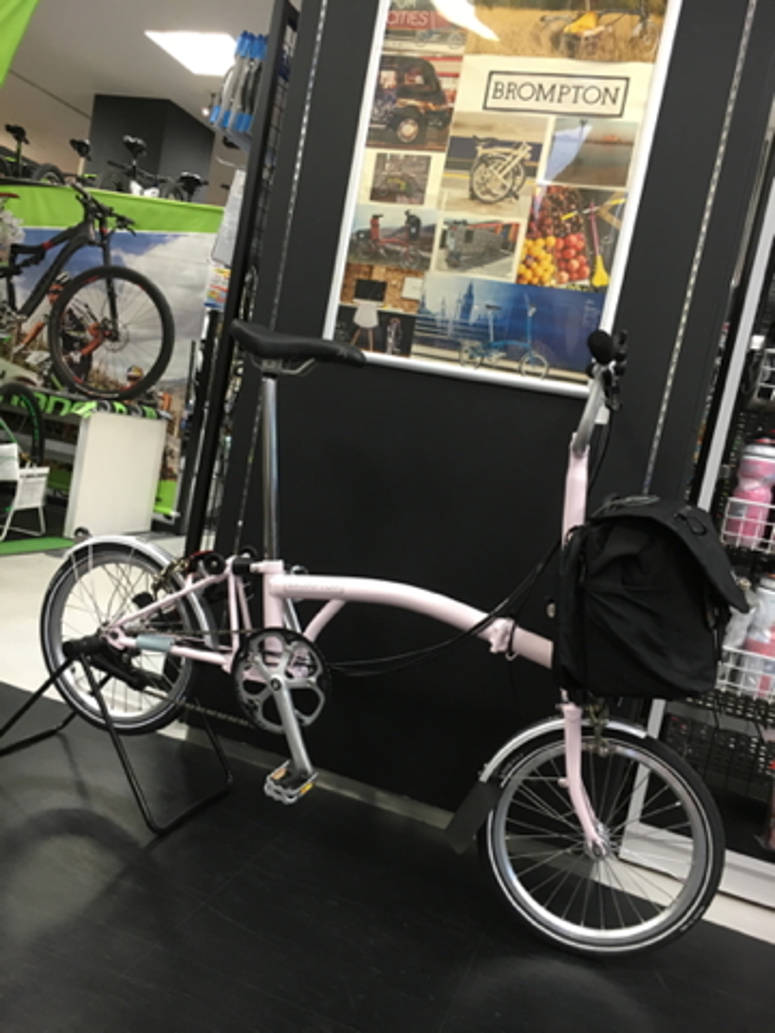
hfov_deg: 48.2
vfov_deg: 61.7
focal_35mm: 29
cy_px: 516
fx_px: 866
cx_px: 388
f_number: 2.2
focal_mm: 4.15
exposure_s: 1/30
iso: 80
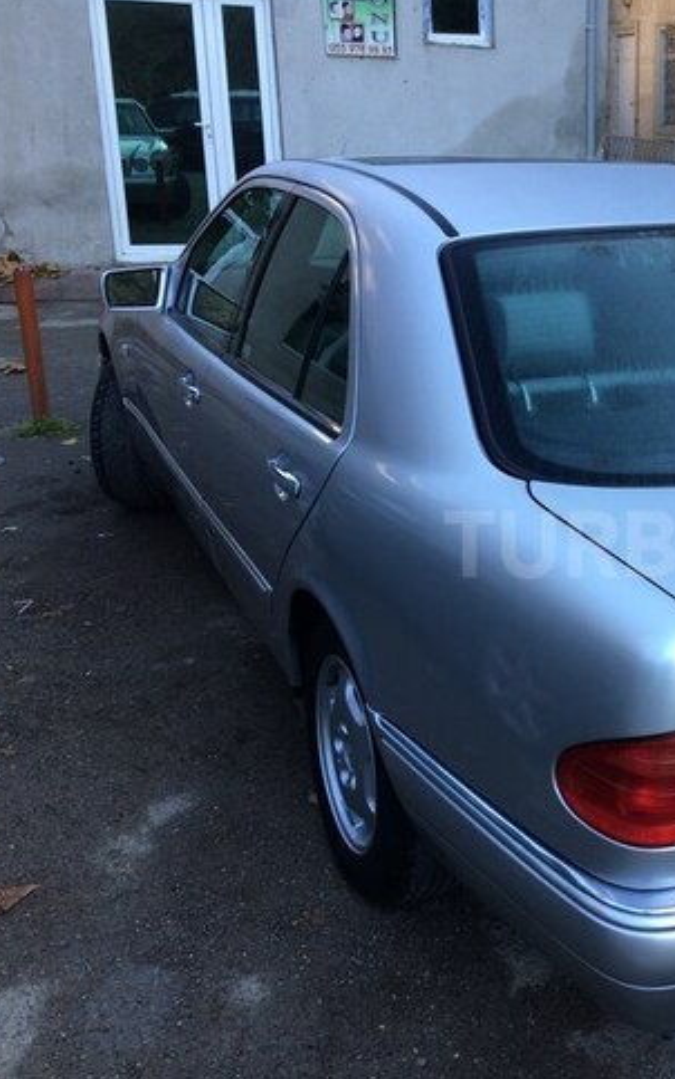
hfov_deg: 28.7
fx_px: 1236
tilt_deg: -18.0
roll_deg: -1.2
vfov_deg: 47.2
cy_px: 544
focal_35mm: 42
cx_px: 673
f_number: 2.2
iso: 32
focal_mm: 4.15
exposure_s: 1/121
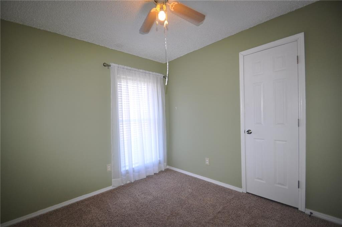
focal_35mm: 15
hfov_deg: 100.5
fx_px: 142
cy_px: 114
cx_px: 171
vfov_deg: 77.1
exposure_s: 1/60
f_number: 4
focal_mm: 10
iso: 400
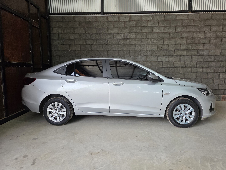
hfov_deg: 73.9
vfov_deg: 58.9
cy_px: 85
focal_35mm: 23
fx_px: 150
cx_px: 113
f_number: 1.7
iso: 125
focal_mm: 6.3
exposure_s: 1/180
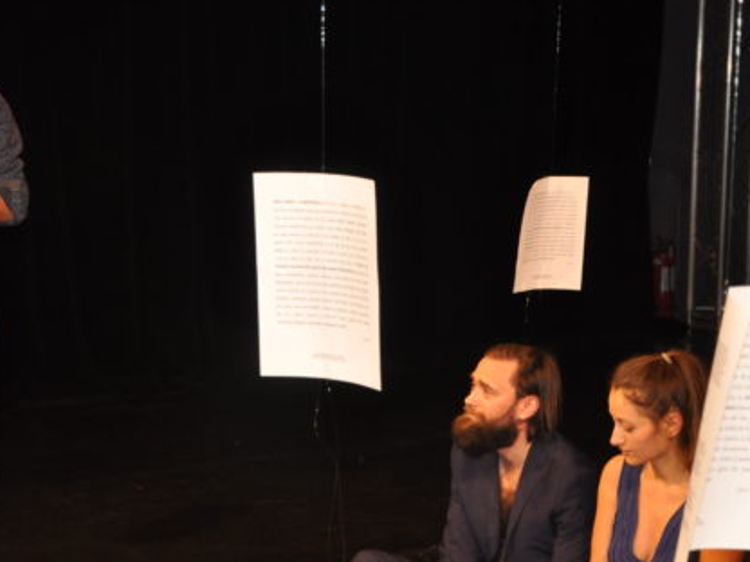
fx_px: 1837
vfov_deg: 17.4
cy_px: 338
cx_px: 303
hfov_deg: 23.0
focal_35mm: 85
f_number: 4.5
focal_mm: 35
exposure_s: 1/60
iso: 800
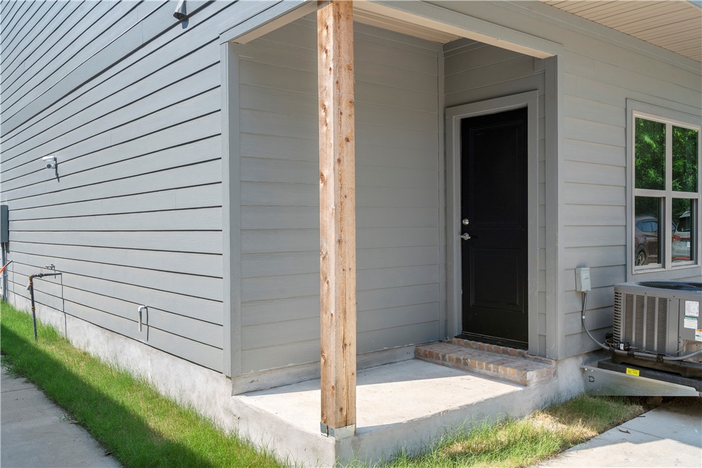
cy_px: 234
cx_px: 351
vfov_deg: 42.3
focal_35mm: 31
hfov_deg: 60.3
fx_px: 604
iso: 100
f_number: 10
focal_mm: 31
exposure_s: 1/125
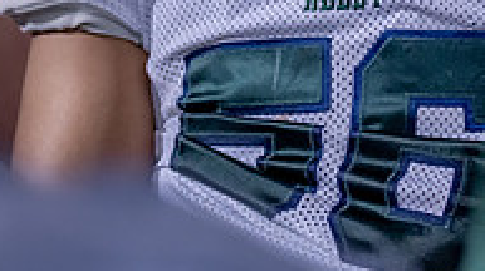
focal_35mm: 531
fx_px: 6820
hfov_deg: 4.1
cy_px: -247
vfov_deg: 2.3
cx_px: 326
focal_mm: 135
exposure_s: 1/500
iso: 1000
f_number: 1.8
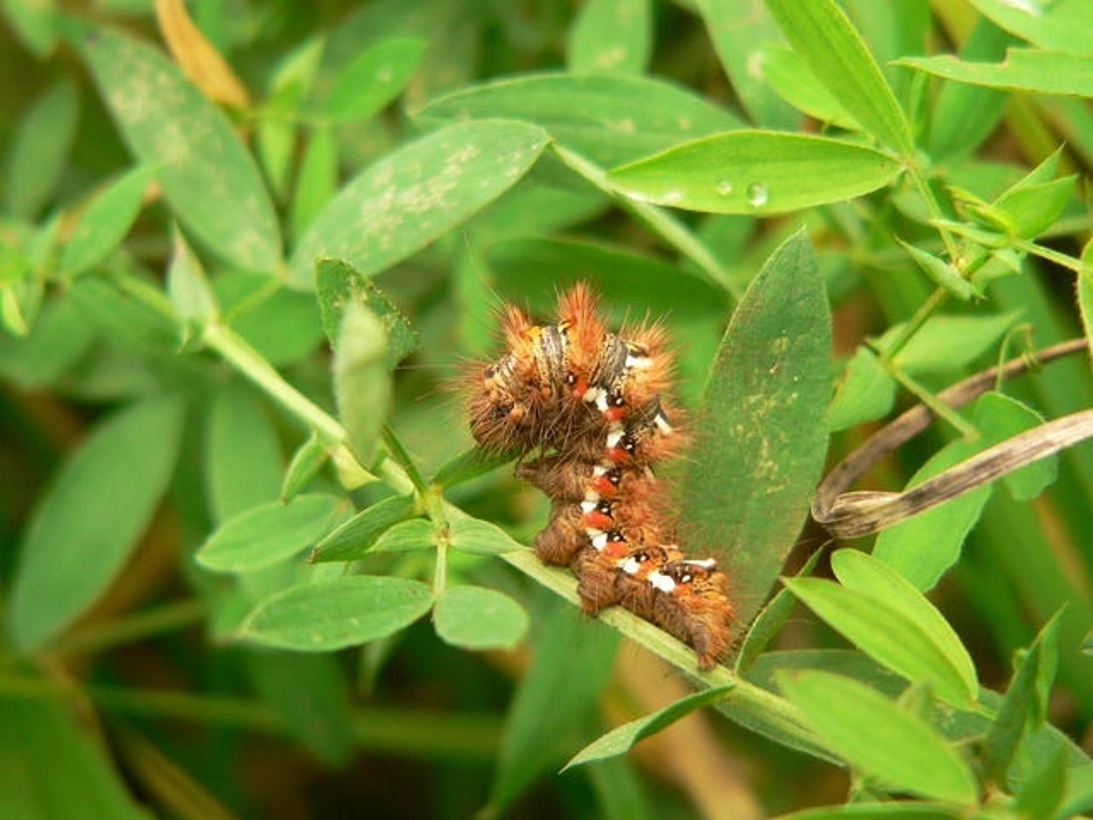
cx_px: 546
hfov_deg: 27.0
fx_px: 2273
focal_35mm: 72
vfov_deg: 20.4
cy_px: 410
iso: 100
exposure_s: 1/60
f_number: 2.8
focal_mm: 12
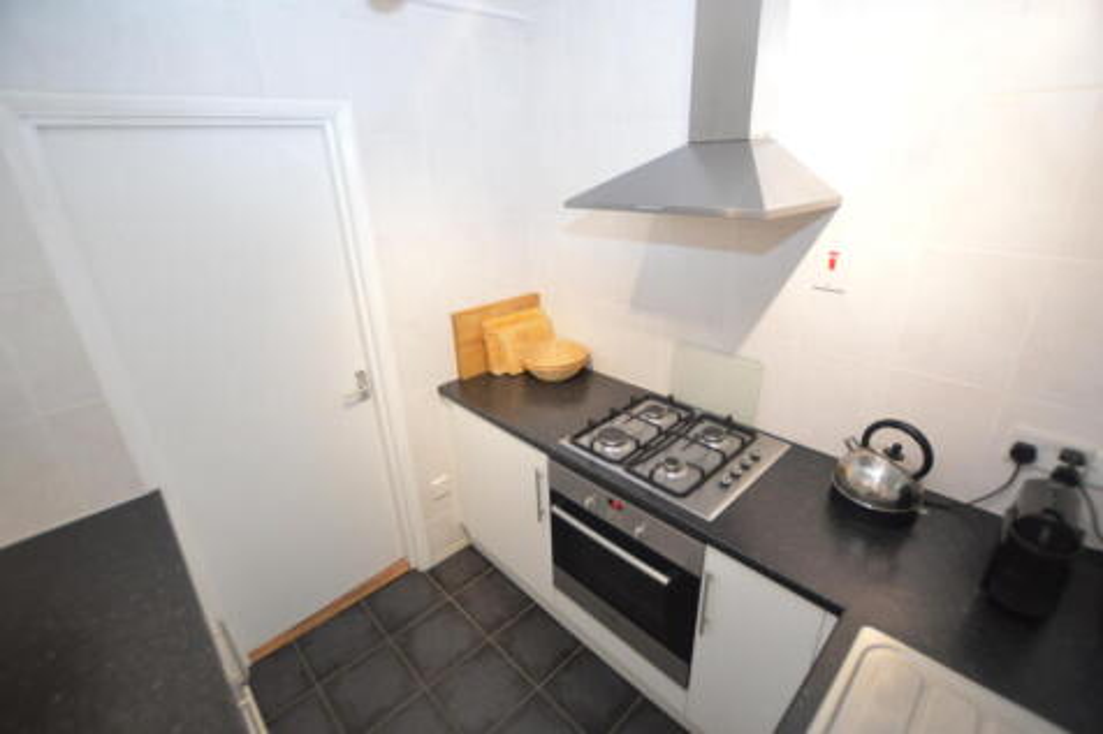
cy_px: 367
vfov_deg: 77.3
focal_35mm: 15
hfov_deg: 100.4
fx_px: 459
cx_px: 552
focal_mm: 10
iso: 1250
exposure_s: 1/60
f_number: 3.5
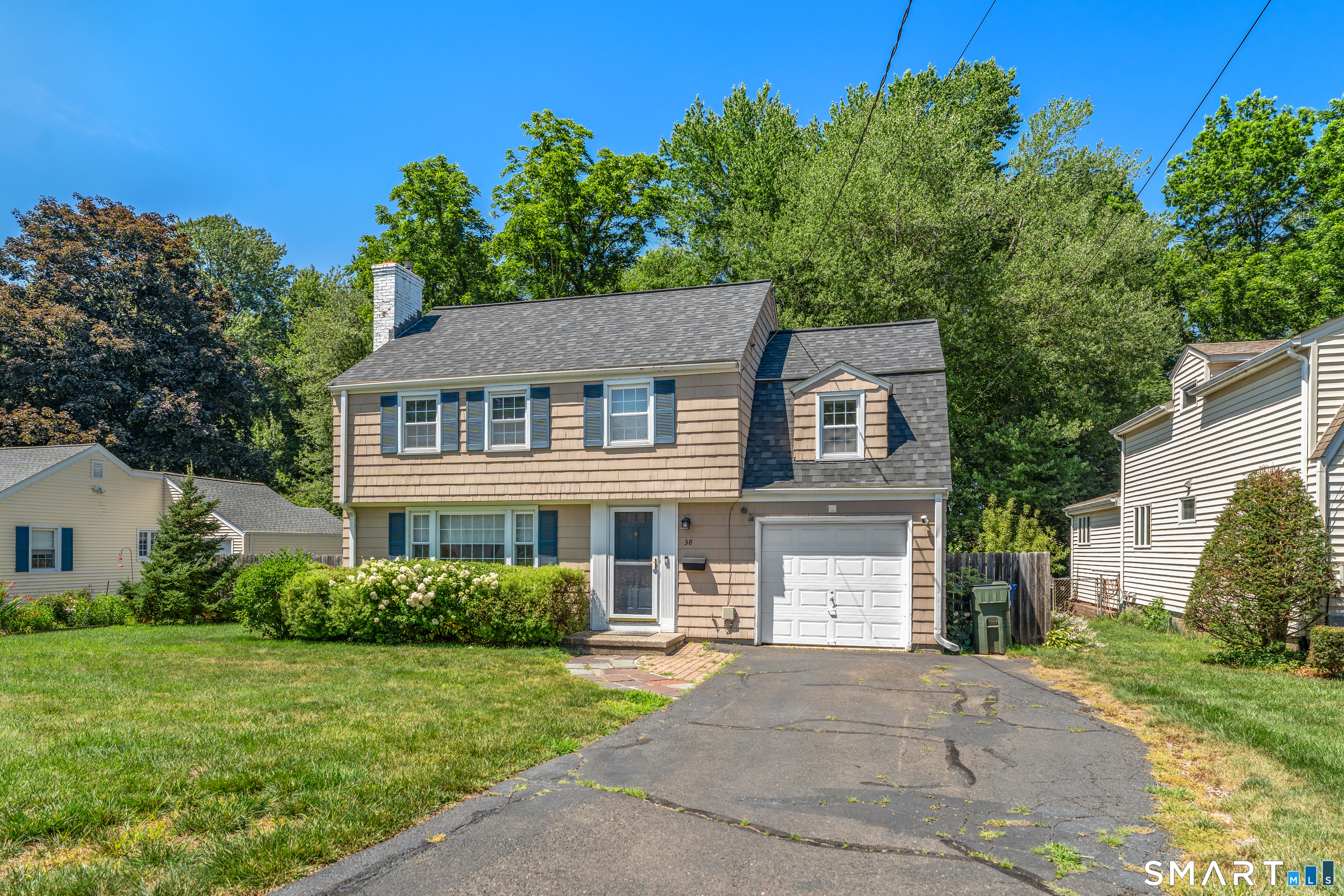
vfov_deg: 61.9
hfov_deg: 84.0
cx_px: 672
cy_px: 448
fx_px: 747
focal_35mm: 20
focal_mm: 20
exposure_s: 1/125
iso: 80
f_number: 5.6
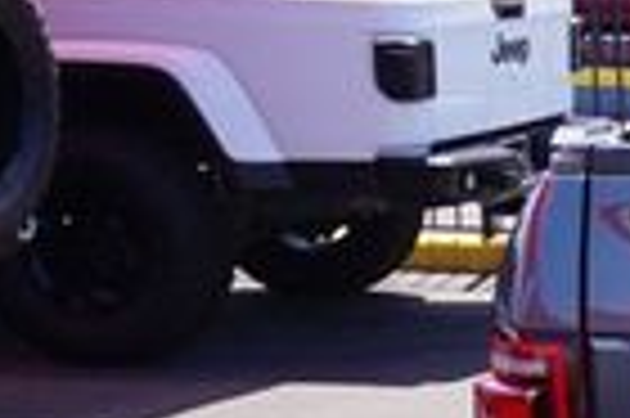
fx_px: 2522
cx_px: 1422
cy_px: 499
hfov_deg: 12.0
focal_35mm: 144
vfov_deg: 9.4
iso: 100
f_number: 8
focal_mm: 21
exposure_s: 1/80
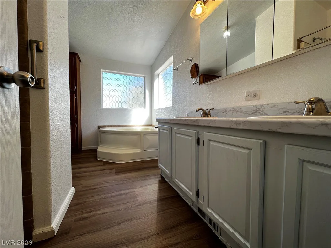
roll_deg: -0.4
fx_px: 124
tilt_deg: -3.5
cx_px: 166
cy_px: 124
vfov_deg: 89.9
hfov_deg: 106.2
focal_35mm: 13
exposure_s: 1/123
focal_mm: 1.57
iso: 32
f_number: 1.8
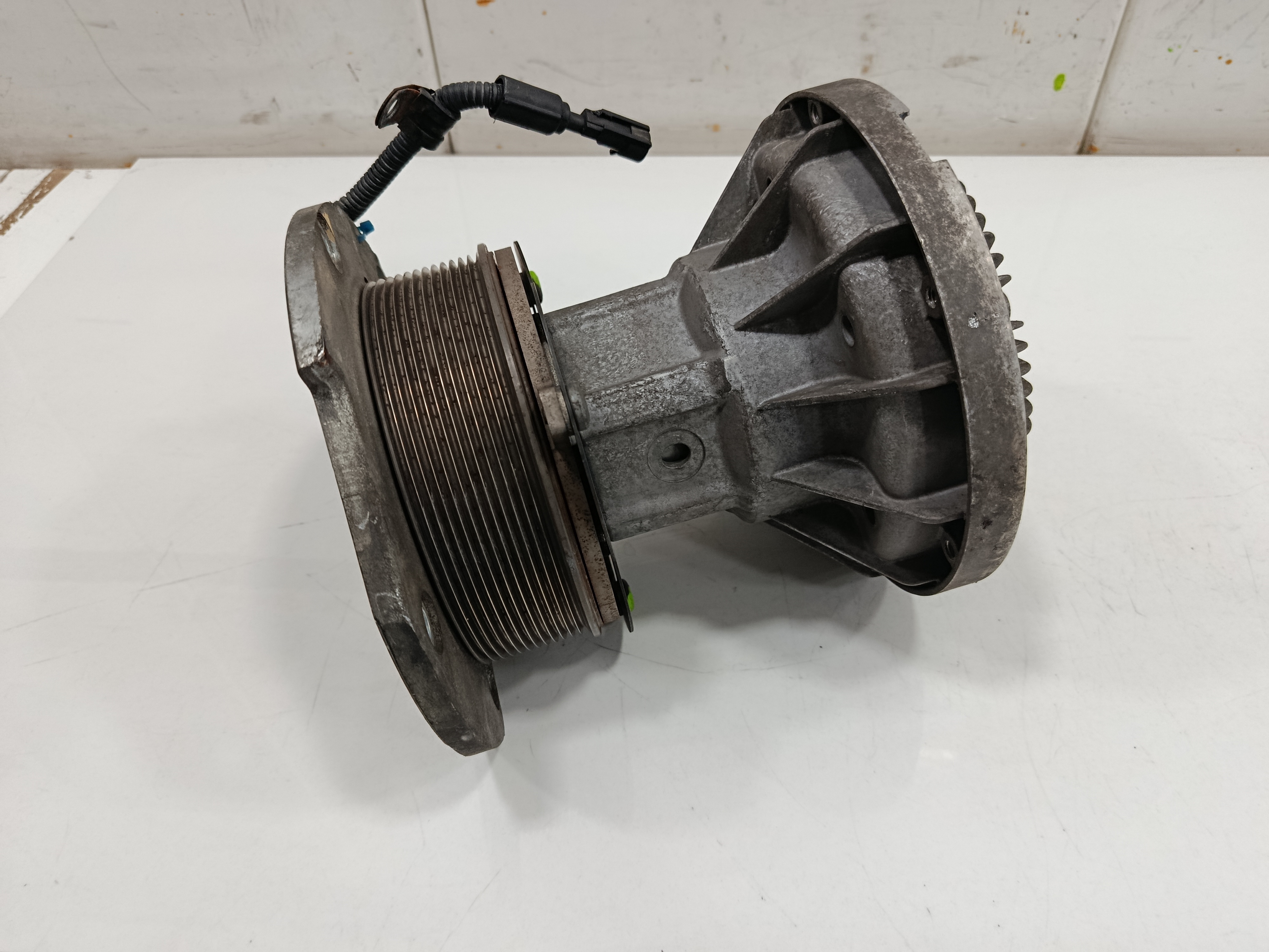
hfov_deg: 71.6
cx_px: 634
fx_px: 880
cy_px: 476
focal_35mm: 24
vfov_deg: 56.8
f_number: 1.7
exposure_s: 1/100
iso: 1158
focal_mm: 5.24
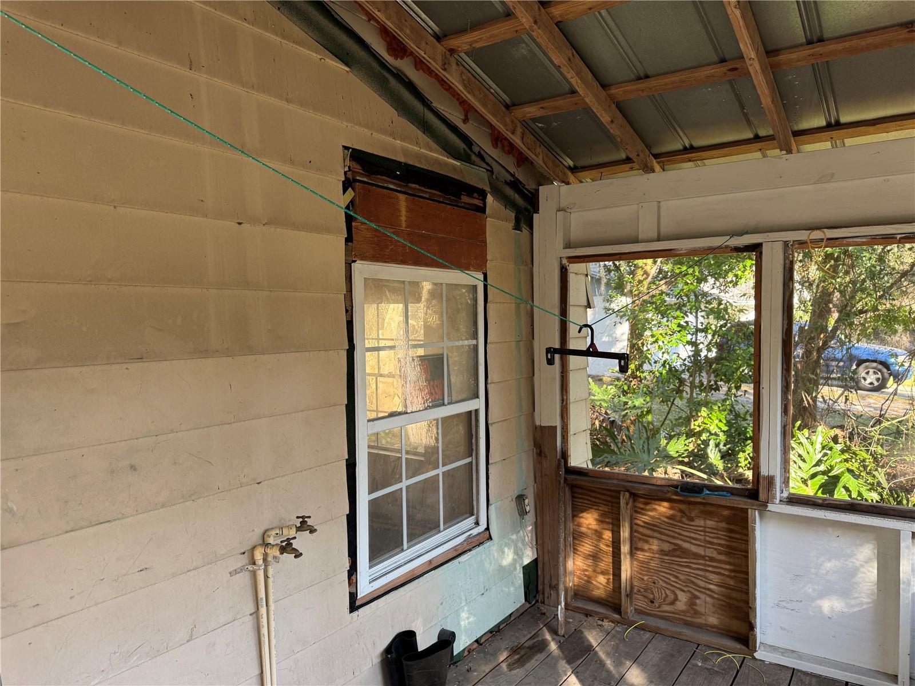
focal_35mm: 24
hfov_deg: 71.6
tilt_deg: -3.2
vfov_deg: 56.8
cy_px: 343
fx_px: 634
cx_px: 458
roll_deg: +2.0
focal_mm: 6.76
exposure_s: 1/121
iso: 100
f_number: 1.78
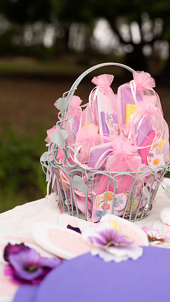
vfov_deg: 39.2
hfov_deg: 22.6
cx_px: 101
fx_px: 425
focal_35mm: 53
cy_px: 151
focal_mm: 50
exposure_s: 1/640
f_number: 3.5
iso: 100
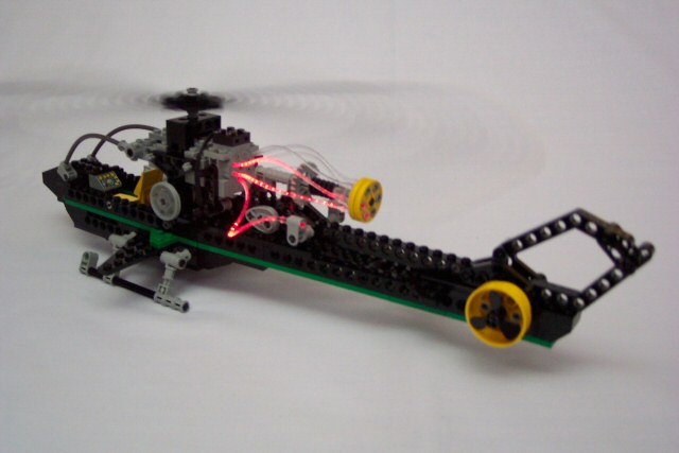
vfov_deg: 35.1
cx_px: 340
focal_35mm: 38
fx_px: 717
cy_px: 226
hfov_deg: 50.7
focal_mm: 8
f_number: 2.8
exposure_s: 1/4
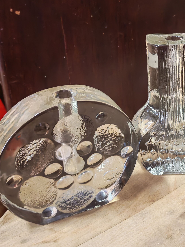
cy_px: 97
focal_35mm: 50
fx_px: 356
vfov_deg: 38.0
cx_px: 161
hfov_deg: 28.2
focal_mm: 6.12
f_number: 1.9
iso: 3200
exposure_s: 1/25
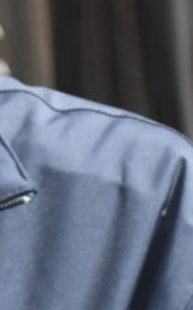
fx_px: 35203
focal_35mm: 4170
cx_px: -29
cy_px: 94
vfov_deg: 0.5
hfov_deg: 0.3
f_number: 5.6
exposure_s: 1/1250
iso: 640
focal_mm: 310
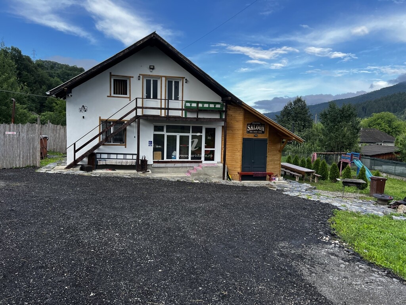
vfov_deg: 53.1
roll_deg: -0.6
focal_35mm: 26
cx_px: 203
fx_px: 305
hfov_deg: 67.3
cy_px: 152
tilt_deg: -4.2
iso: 50
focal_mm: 5.7
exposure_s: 1/1196
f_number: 1.5
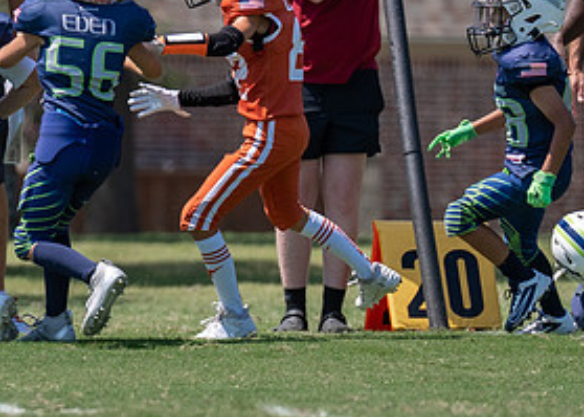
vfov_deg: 1.6
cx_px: -107
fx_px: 15318
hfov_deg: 2.2
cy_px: 58
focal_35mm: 924
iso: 100
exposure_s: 1/1600
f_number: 3.2
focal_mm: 200
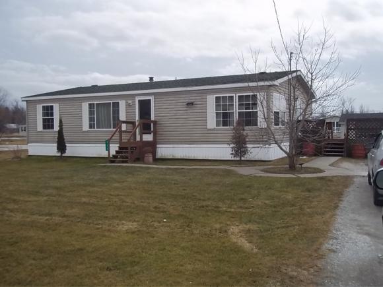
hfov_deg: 51.4
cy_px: 144
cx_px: 192
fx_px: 398
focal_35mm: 36
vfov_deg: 39.7
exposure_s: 1/125
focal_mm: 6.5
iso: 80
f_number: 8
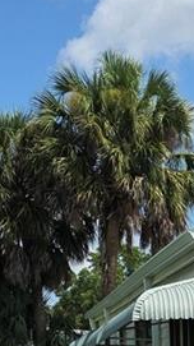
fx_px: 1017
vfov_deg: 18.4
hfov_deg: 9.8
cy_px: 407
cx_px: 447
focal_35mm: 111
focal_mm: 6.25
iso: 80
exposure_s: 1/7626
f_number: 1.7
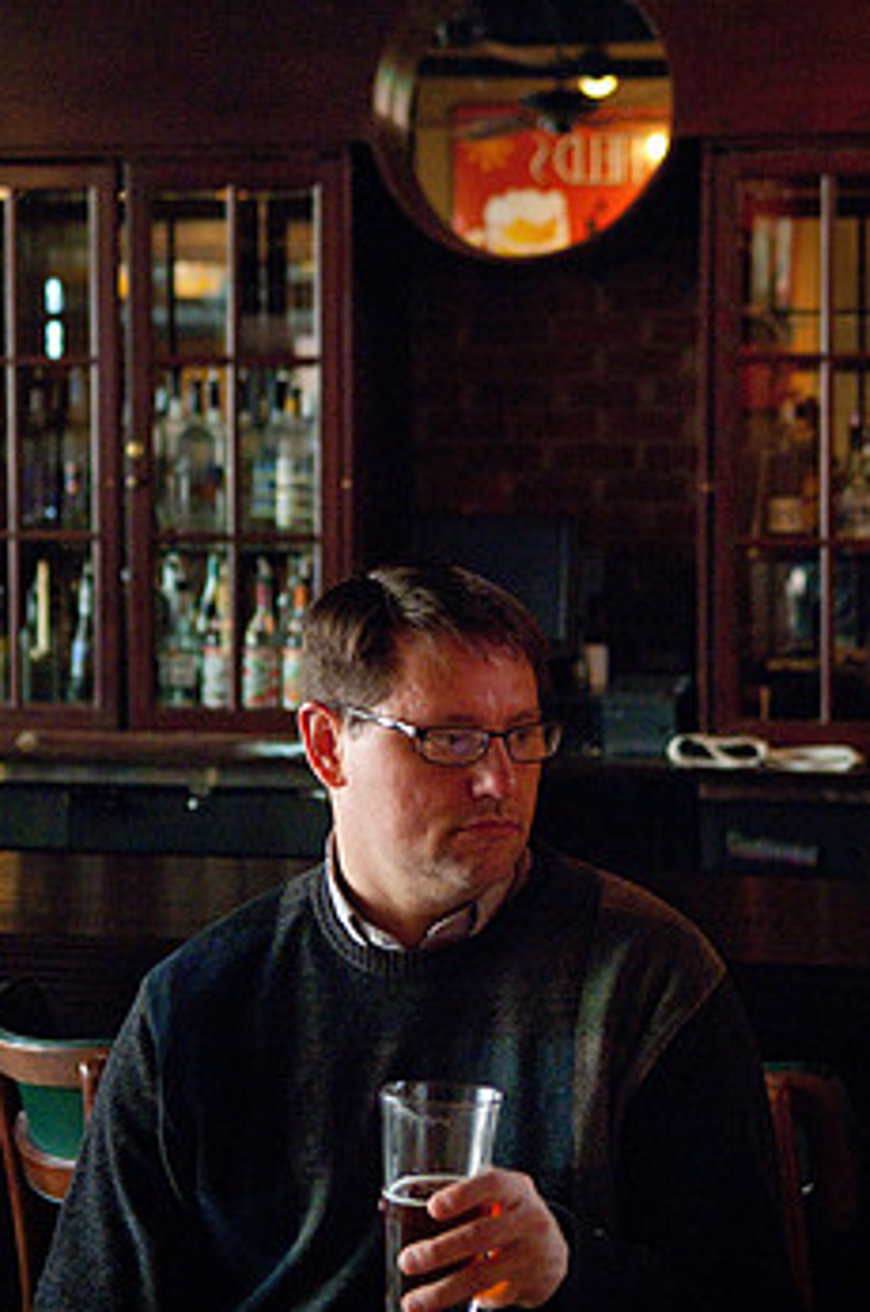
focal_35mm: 74
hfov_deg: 18.4
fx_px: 2693
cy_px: 518
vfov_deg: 27.3
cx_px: 418
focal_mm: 38
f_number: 3.2
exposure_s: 1/40
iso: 800
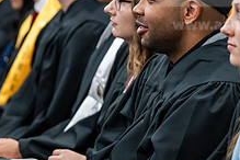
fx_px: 1713
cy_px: 48
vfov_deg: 5.3
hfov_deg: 8.0
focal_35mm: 257
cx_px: 123
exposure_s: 1/200
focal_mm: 97
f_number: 2.8
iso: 2500
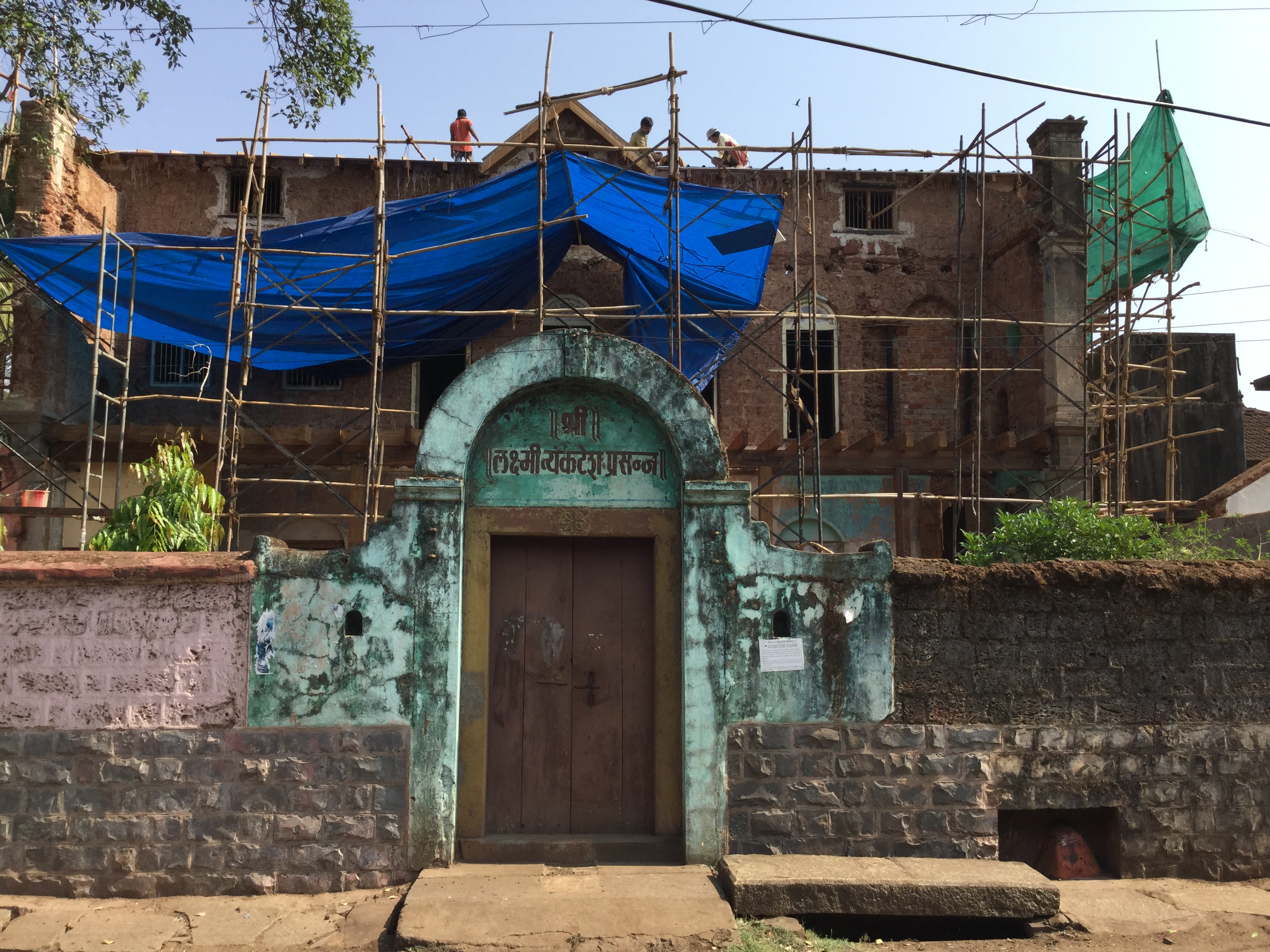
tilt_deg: +5.9
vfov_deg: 45.4
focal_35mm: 31
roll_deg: -0.2
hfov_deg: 58.4
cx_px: 635
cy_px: 476
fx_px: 1137
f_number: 2.4
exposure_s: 1/684
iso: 25
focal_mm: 3.3
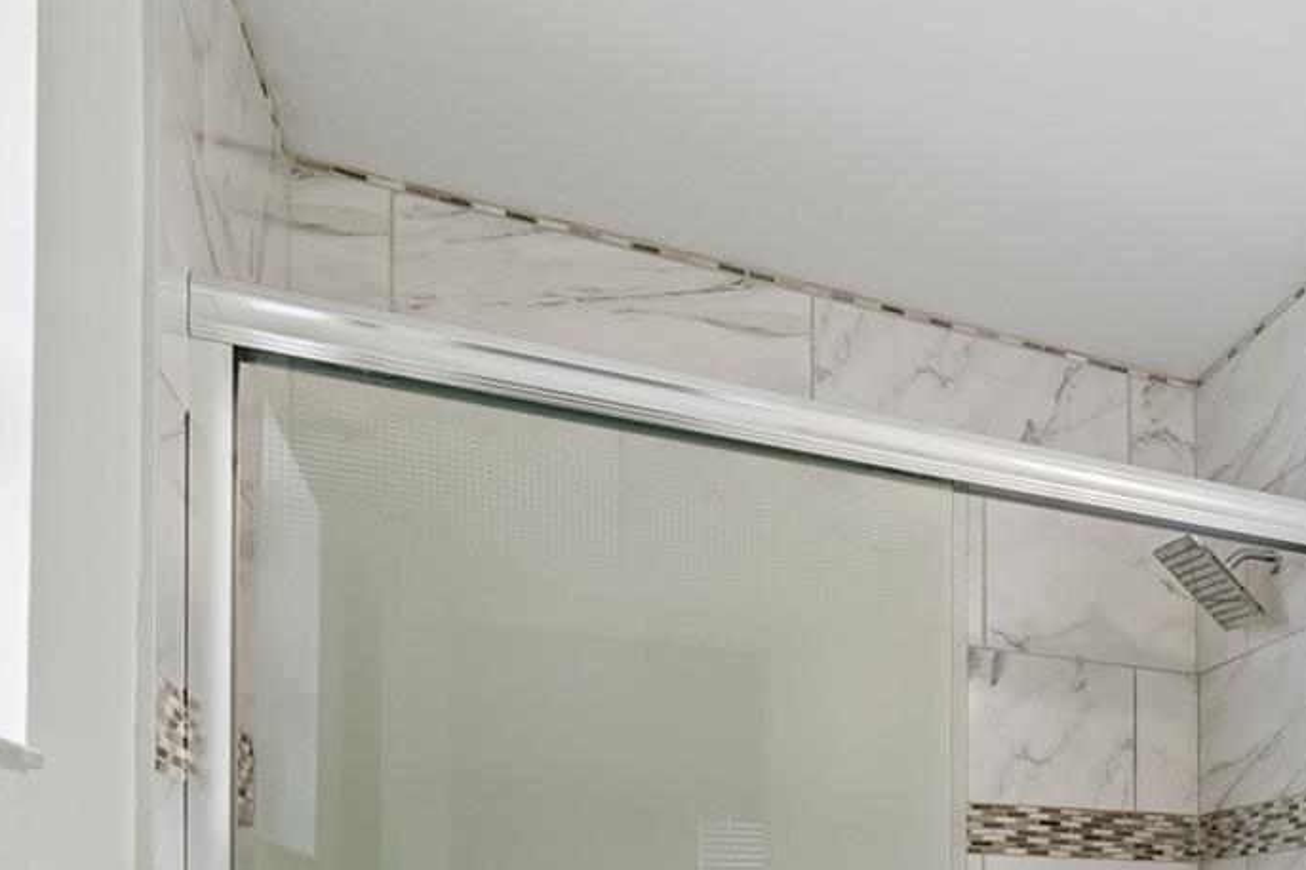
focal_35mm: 35
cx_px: 1472
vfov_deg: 33.7
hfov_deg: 41.8
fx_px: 1269
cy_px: 916
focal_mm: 10
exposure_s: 1/8
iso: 100
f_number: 8
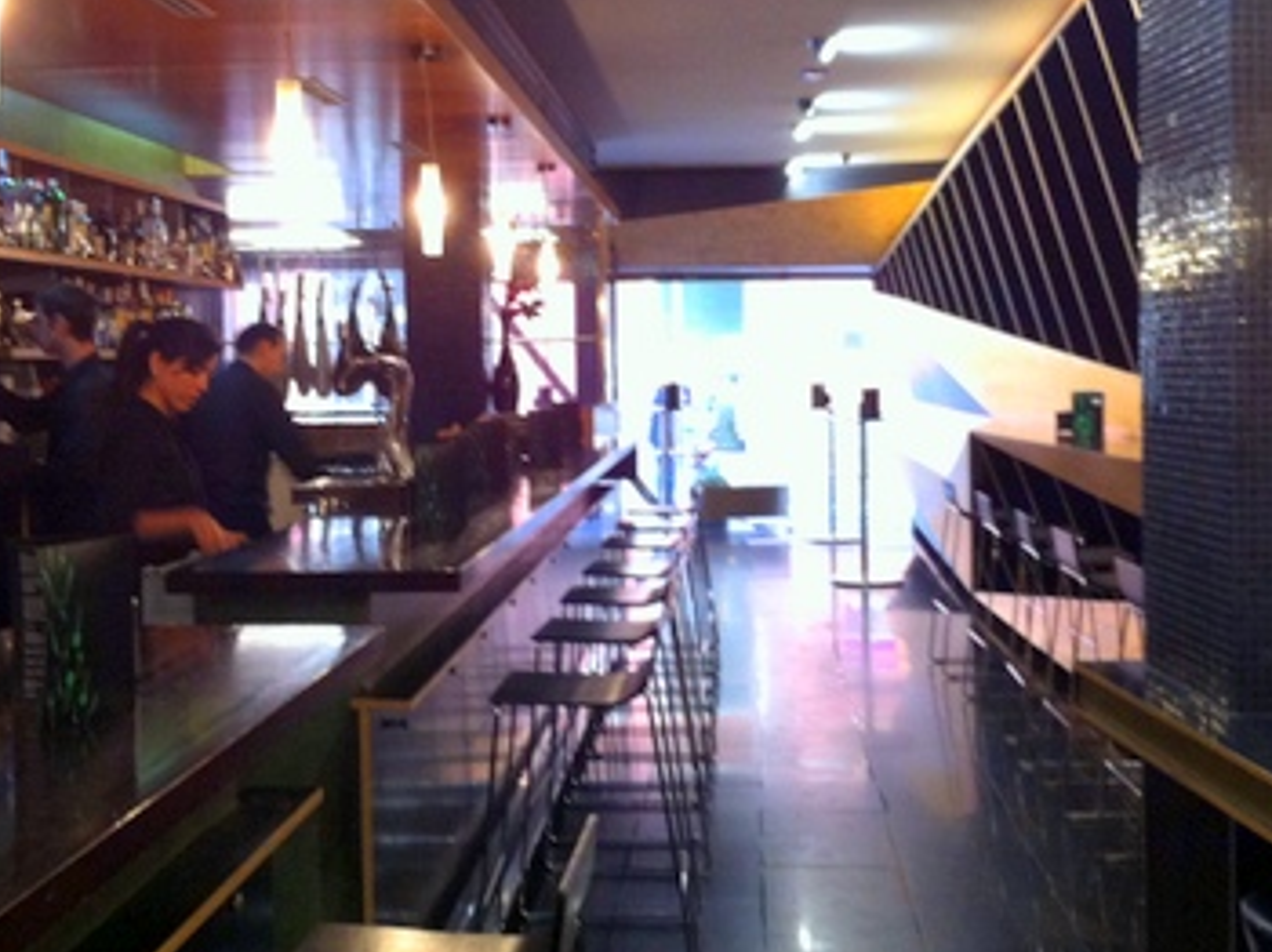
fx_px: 1763
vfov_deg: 30.2
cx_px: 618
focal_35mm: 48
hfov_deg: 39.7
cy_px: 394
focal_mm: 3.85
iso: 200
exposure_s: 1/15
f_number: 2.8
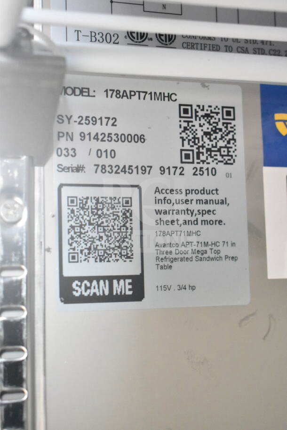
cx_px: 144
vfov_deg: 33.4
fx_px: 717
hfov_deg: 22.6
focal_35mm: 60
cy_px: 215
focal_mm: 40
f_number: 4.8
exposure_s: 1/60
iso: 8000
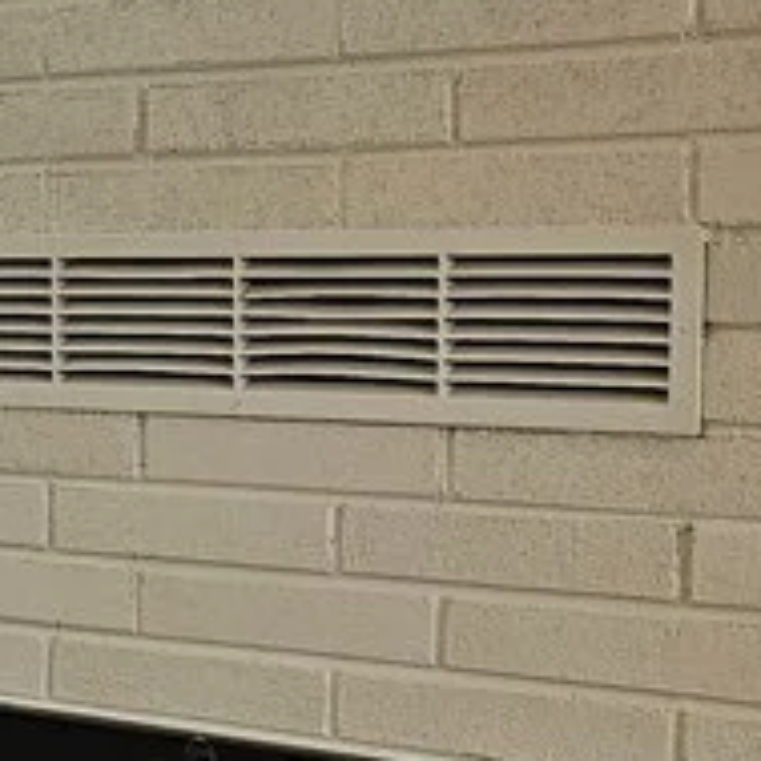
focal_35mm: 110
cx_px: 52
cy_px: 604
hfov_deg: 15.6
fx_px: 2736
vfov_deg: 15.7
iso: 320
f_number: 1.8
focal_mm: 5.4
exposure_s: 1/120
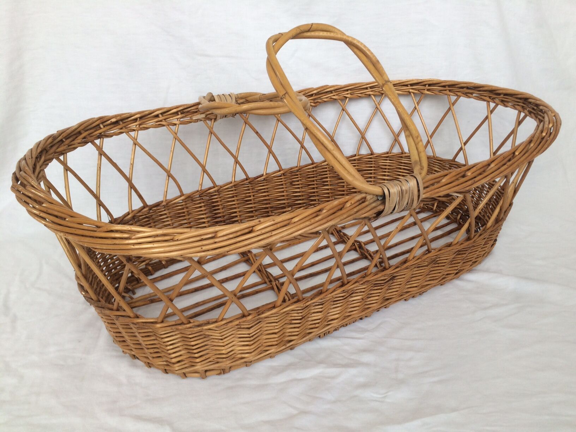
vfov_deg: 48.2
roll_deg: +1.0
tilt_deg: -27.4
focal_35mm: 29
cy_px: 216
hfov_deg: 61.7
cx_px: 288
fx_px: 483
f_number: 2.2
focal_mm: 4.15
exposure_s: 1/50
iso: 32
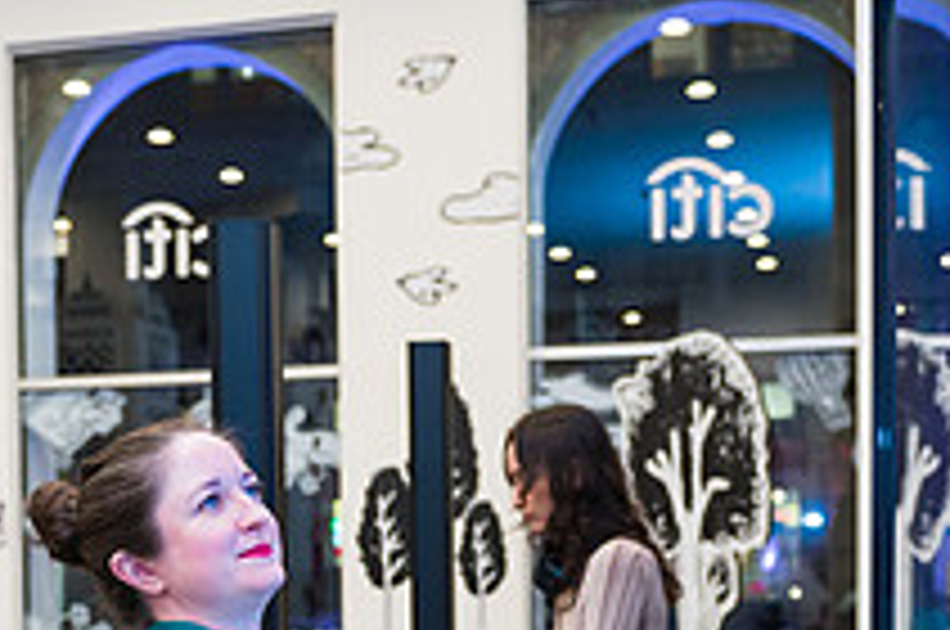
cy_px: 648
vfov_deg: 19.9
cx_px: 347
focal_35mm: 66
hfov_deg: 30.4
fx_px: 1739
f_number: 3.2
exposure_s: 1/200
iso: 1600
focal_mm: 24
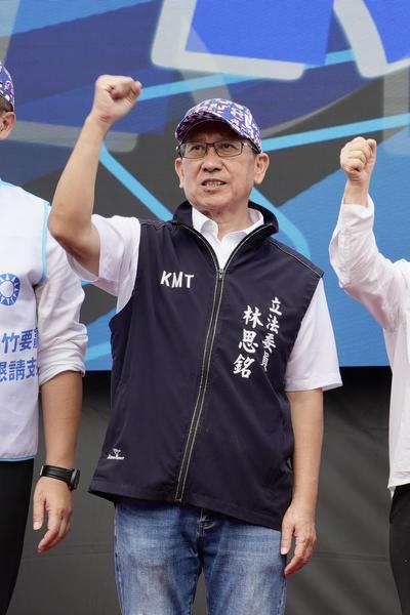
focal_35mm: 108
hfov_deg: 12.7
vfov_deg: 18.9
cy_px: 308
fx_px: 1845
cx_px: 205
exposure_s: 1/200
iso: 200
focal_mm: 72
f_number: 8
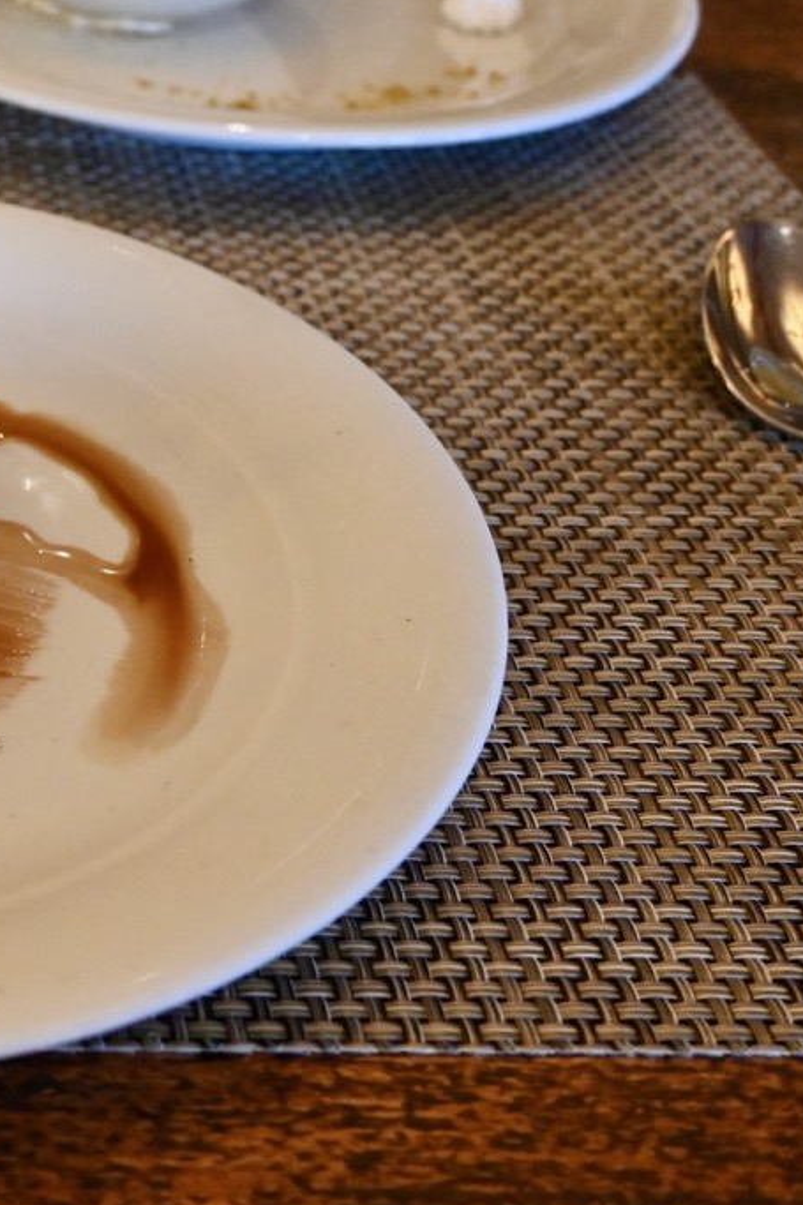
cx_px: -192
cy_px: 511
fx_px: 2024
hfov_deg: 20.8
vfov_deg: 33.1
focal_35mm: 60
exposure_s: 1/100
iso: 3200
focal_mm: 21.5
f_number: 4
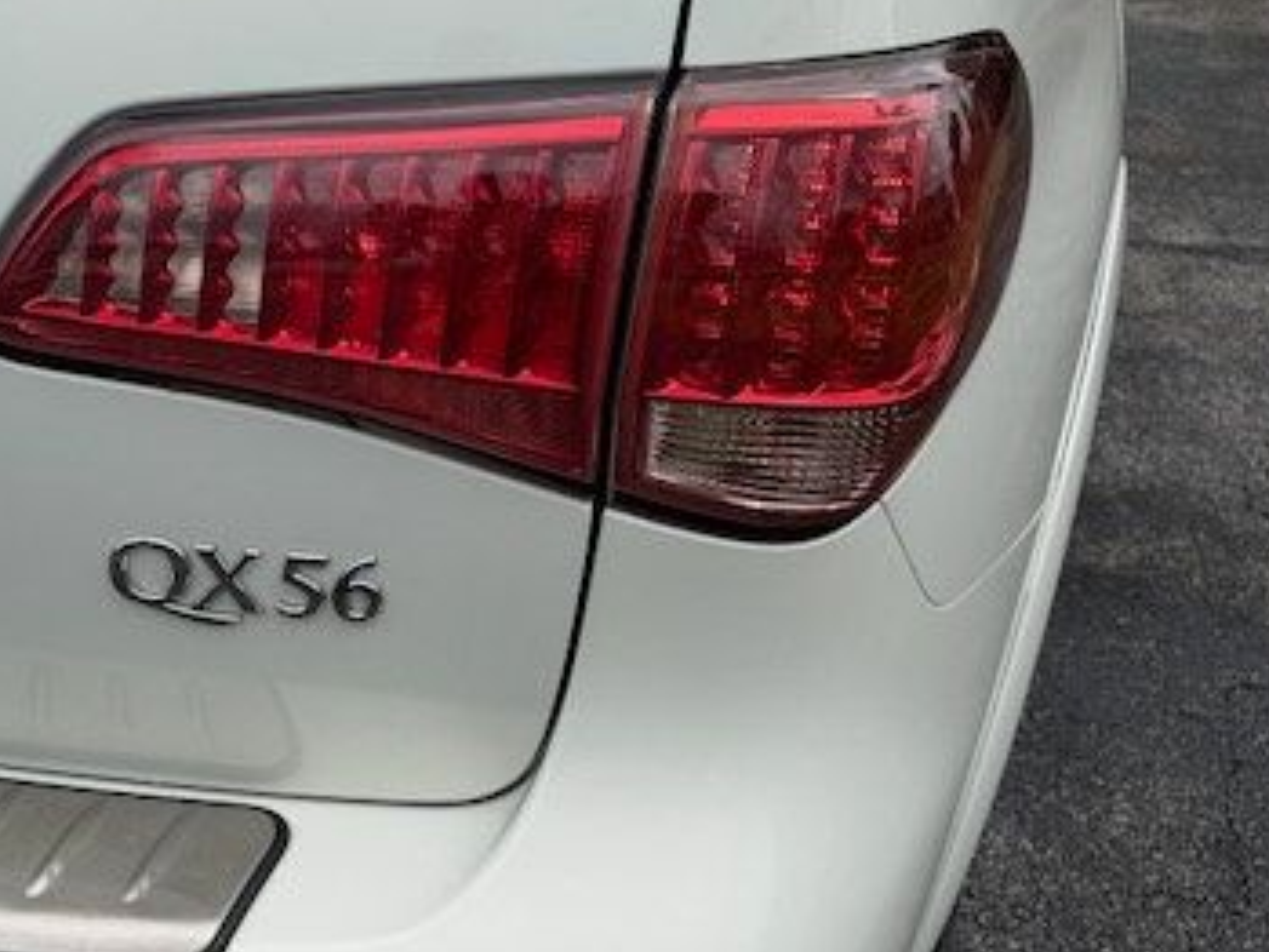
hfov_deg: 41.3
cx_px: 273
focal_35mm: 44
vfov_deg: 32.7
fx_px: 1614
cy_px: 607
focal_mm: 6.76
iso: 80
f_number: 1.78
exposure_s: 1/5714
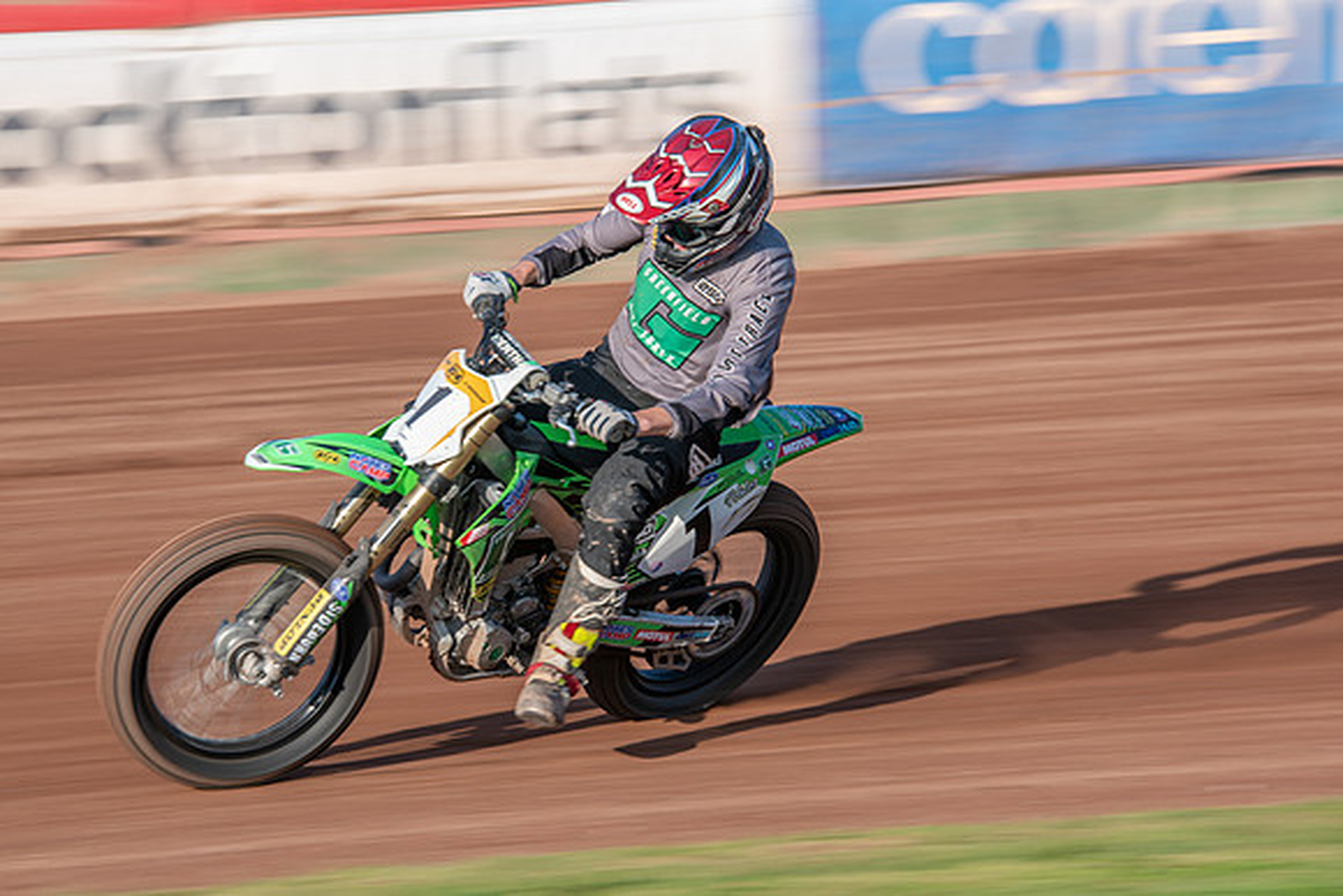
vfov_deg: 6.3
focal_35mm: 219
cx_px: 538
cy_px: 441
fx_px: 8179
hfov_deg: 9.4
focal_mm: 175
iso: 100
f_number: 8
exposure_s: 1/100
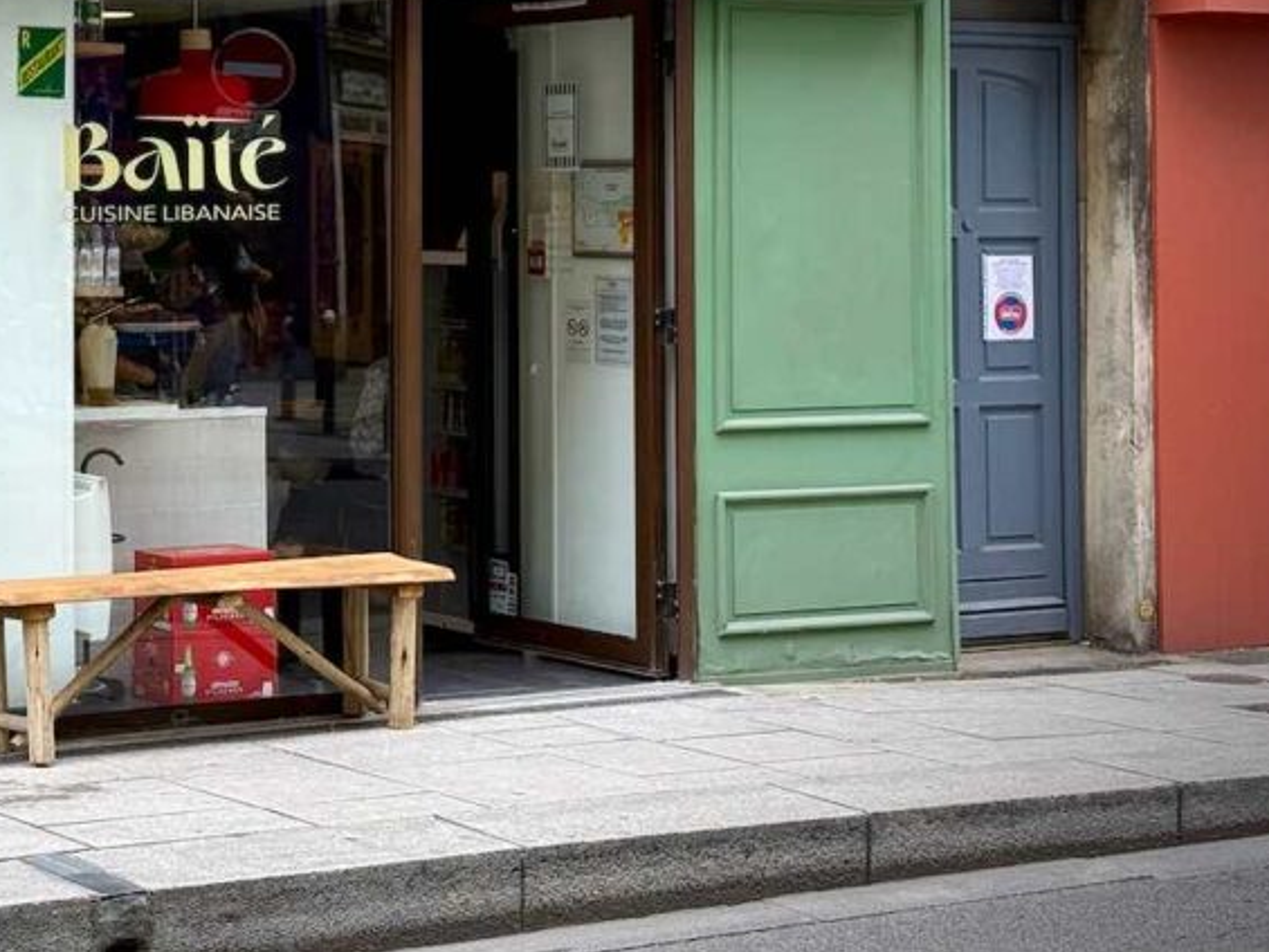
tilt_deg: +0.8
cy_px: 112
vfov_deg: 16.8
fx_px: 3190
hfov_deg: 22.0
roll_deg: +0.0
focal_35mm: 87
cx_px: 153
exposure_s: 1/625
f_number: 1.78
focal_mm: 6.76
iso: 64
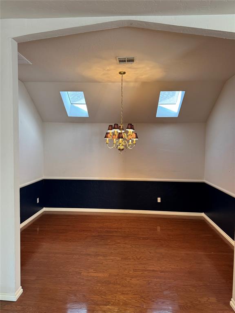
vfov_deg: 71.6
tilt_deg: -4.5
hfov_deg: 56.8
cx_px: 118
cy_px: 156
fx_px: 217
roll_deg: -0.4
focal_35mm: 24
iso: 250
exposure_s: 1/60
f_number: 1.78
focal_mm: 6.76
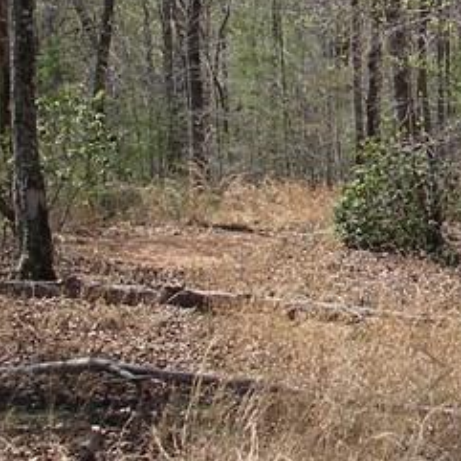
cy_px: -25
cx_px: 670
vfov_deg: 12.4
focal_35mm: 139
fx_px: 2094
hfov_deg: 12.0
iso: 80
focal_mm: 7.8
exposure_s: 1/320
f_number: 4.2
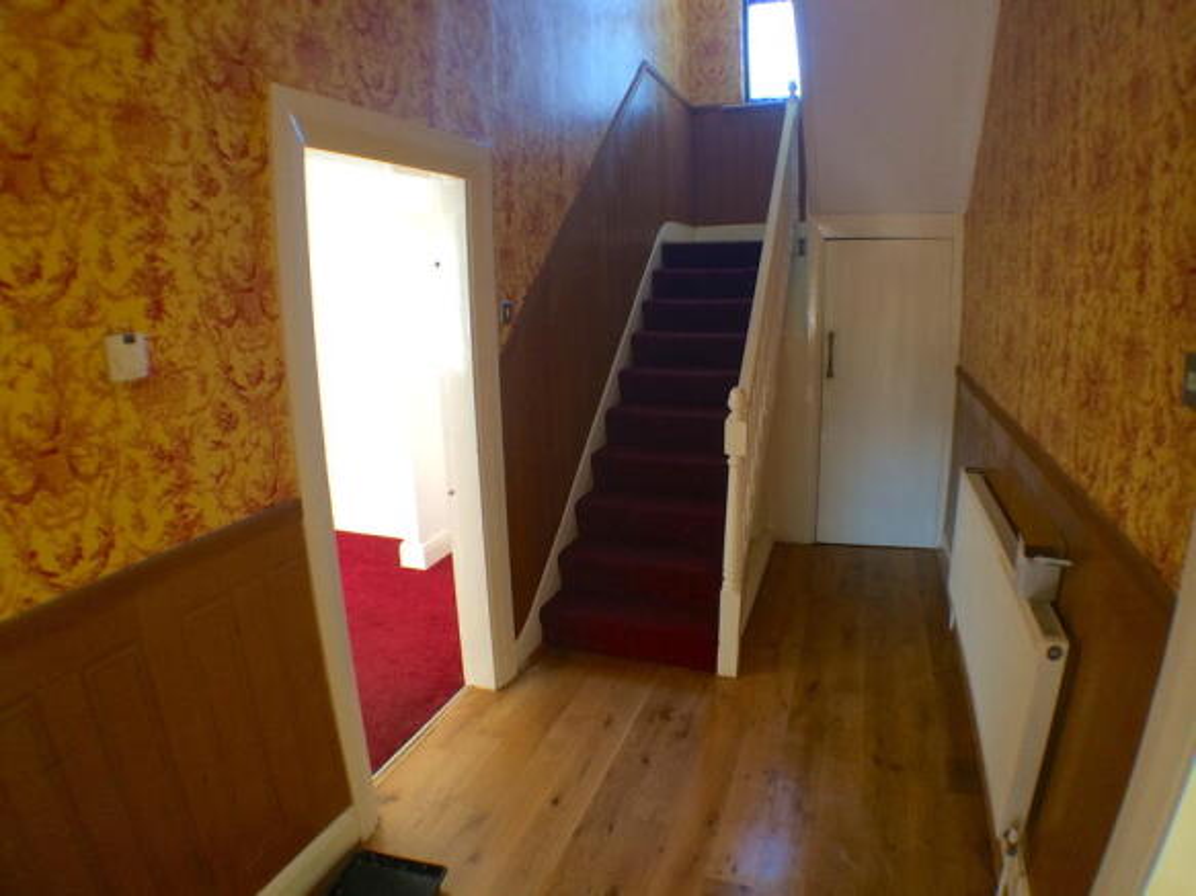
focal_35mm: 30
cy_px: 448
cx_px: 598
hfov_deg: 60.0
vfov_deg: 46.8
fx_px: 1036
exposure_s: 1/30
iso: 64
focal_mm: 4.12
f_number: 2.2
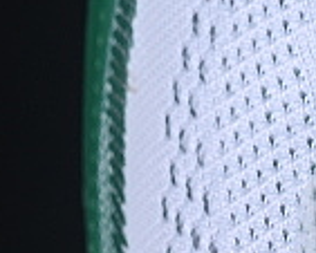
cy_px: 27
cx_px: 621
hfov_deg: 3.6
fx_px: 5044
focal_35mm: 539
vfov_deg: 2.9
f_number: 7.1
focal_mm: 50
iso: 160
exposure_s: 1/80
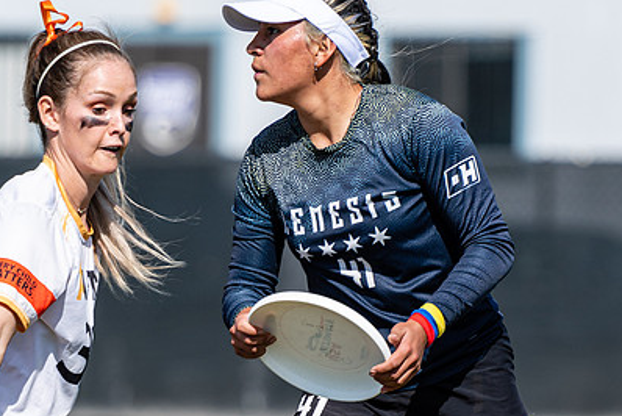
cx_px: 388
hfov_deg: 3.3
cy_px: 391
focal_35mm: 619
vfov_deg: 2.2
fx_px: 10702
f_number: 3.2
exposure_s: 1/1600
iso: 100
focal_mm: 200
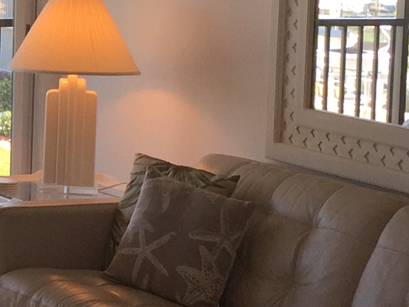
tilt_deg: -3.8
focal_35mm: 139
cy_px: 43
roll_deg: -1.9
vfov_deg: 10.6
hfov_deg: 13.5
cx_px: -163
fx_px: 1643
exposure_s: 1/120
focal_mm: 4.15
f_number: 2.2
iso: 32
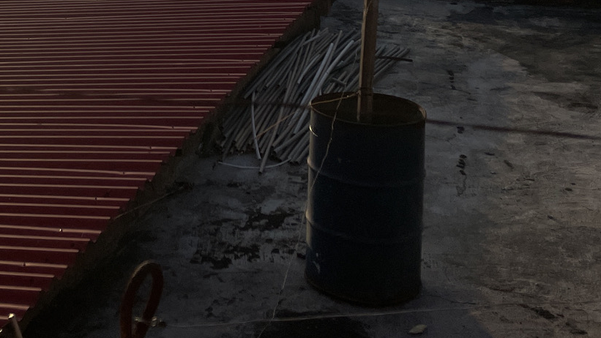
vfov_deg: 16.5
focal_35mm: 69
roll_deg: +0.3
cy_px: -110
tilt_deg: -8.8
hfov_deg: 30.0
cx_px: 140
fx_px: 1100
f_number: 1.6
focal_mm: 4.2
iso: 32
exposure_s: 1/13333
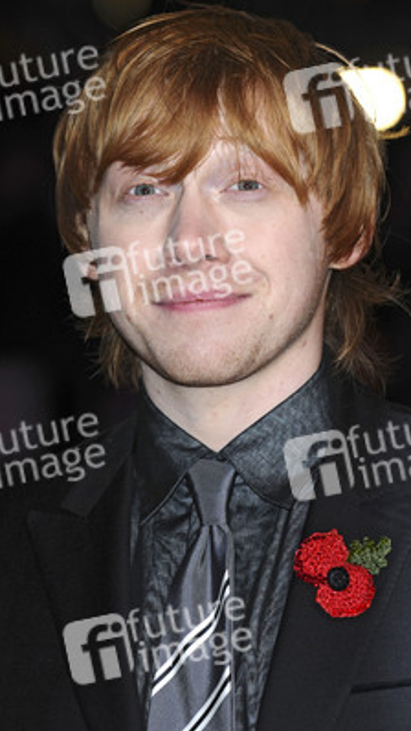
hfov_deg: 4.7
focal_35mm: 261
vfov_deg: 8.3
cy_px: 366
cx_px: 211
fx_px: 5045
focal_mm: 165
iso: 400
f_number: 5
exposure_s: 1/160
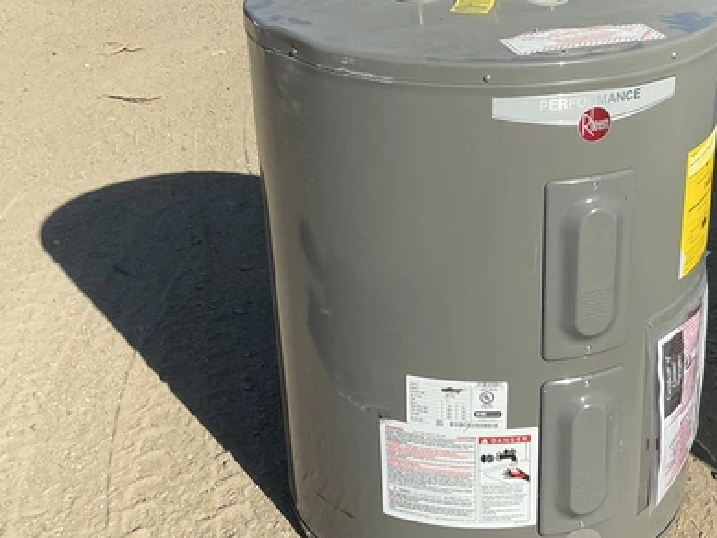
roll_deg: -0.9
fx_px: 1119
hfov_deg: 34.8
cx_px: 531
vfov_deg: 27.0
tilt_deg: -27.7
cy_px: 272
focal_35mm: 54
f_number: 1.8
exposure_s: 1/1984
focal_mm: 3
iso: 25
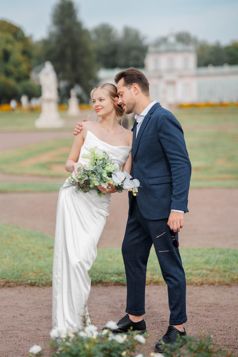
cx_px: 119
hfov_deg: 16.1
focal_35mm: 85
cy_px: 178
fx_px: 843
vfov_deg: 23.9
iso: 100
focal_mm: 85
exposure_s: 1/2000
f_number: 2
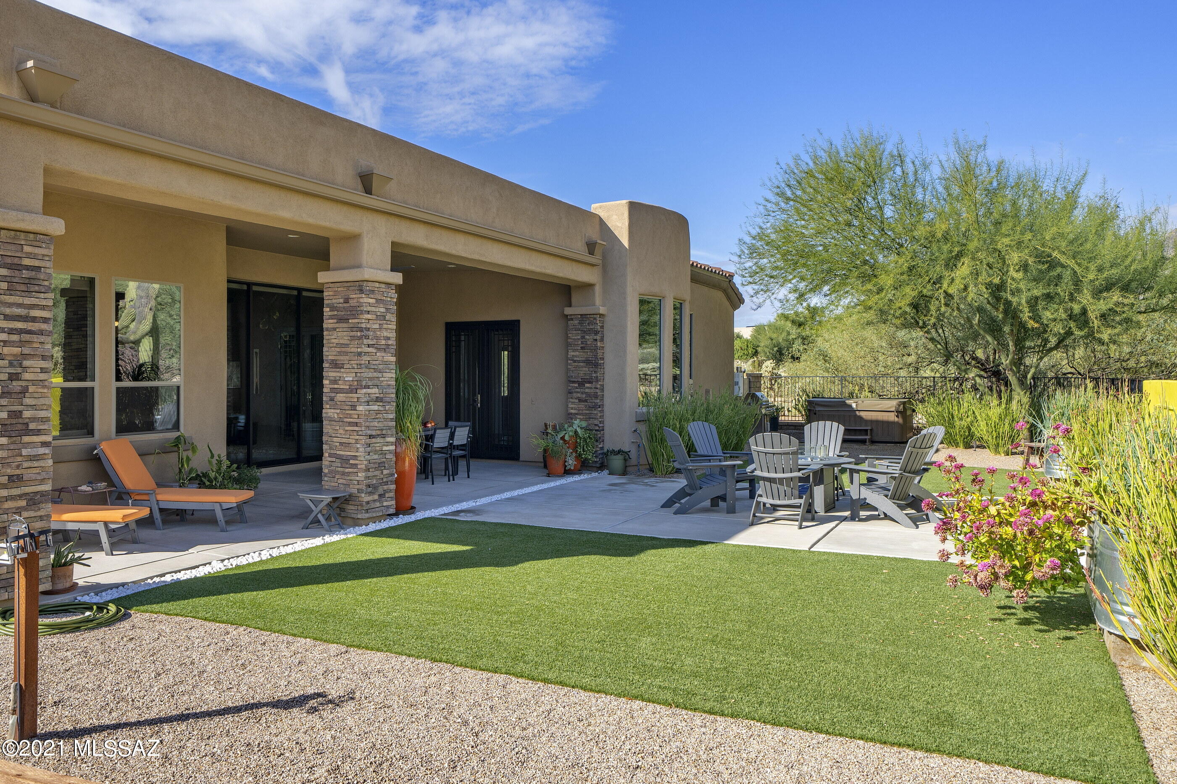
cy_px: 392
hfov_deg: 78.6
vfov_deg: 57.2
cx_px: 588
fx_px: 719
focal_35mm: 22
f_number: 9
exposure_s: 1/100
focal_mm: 22
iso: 100
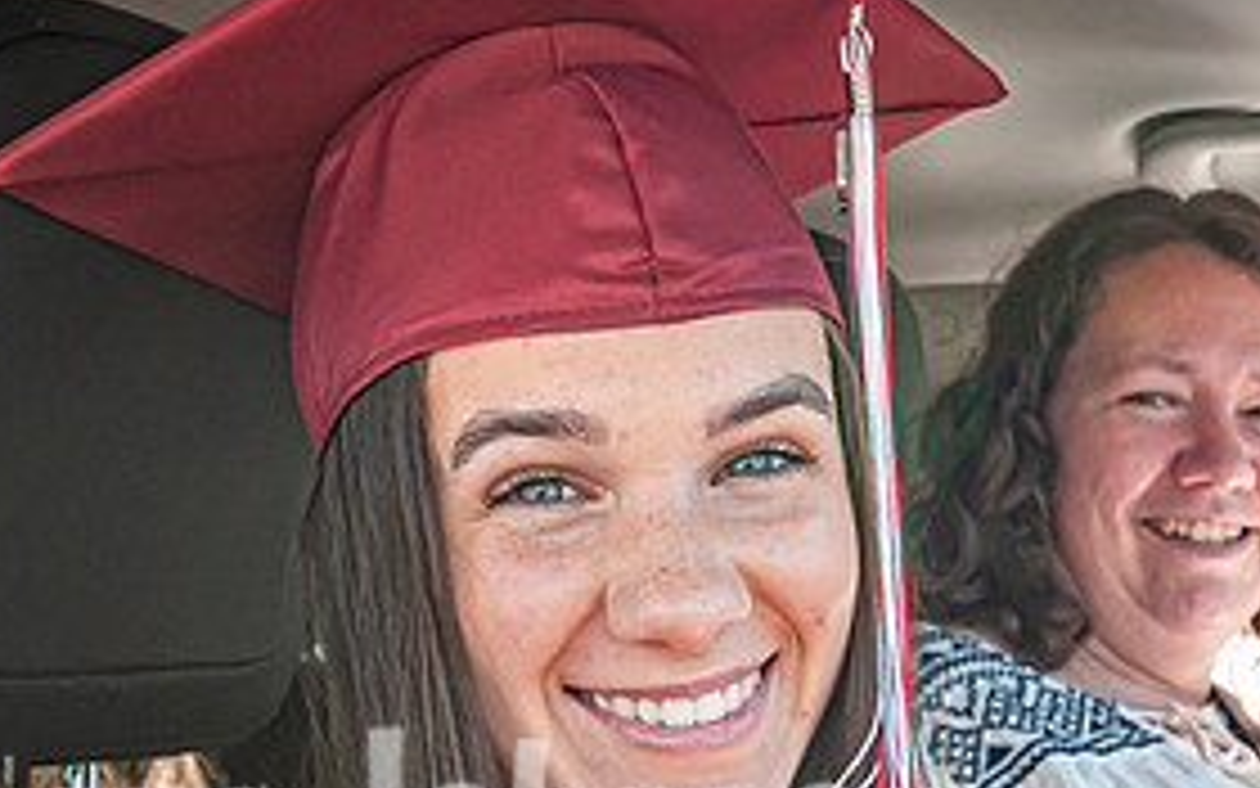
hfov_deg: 27.1
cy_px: 678
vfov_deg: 17.0
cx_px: 670
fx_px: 2610
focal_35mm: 76
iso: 200
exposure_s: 1/160
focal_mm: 24
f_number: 6.3
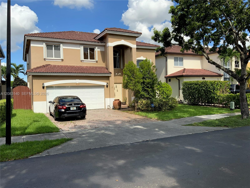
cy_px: 94
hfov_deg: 61.7
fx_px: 209
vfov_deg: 48.2
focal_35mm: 29
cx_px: 125
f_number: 1.8
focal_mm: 3
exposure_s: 1/1626
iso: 16
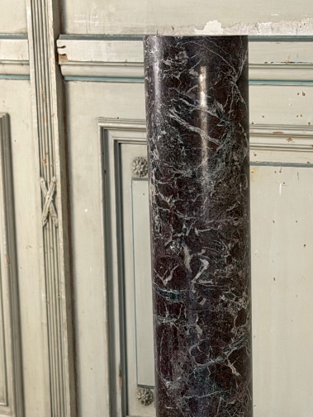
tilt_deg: -14.1
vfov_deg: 17.0
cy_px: 377
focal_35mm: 114
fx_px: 1374
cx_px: 273
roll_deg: +1.2
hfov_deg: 12.9
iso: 125
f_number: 1.78
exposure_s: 1/50
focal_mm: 6.76
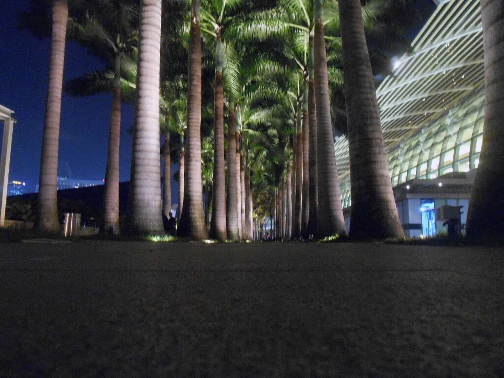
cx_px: 252
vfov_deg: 53.1
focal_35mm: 26
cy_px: 189
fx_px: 379
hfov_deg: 67.3
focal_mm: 4.6
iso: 400
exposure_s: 1/2
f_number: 3.5
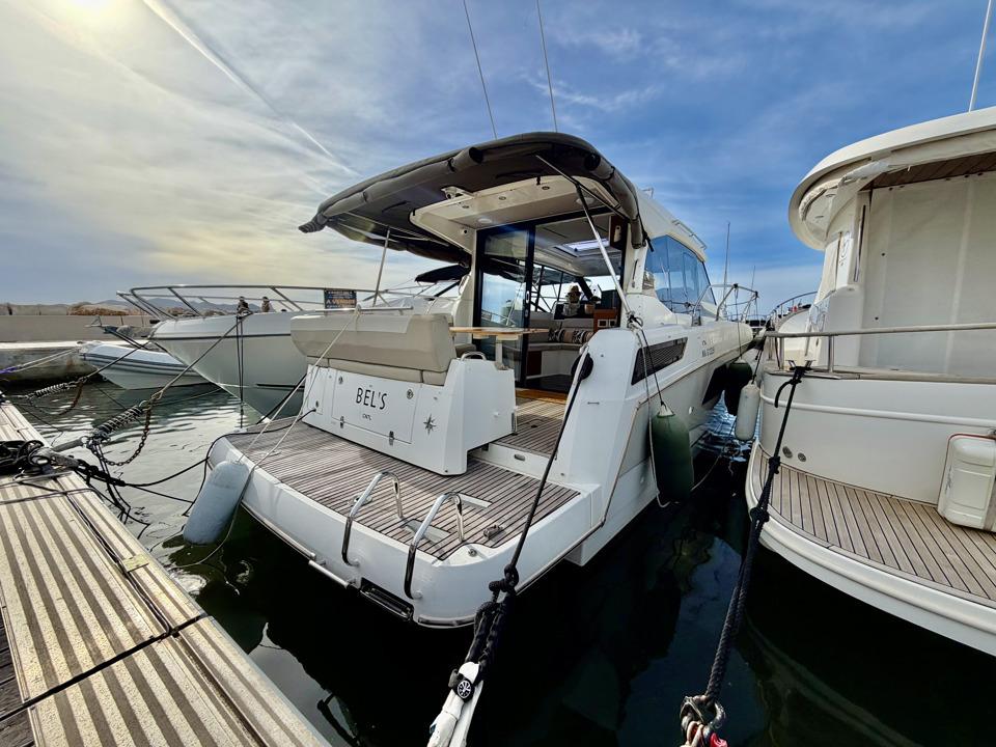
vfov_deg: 85.7
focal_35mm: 14
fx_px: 403
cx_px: 498
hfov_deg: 102.1
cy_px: 374
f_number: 2.2
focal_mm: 2.22
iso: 25
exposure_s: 1/1285
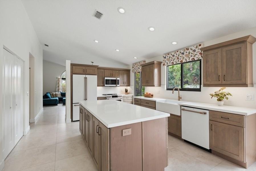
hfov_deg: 93.2
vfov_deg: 70.5
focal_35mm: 17
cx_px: 128
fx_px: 121
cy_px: 86
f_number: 8
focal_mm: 17
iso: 250
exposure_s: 1/25
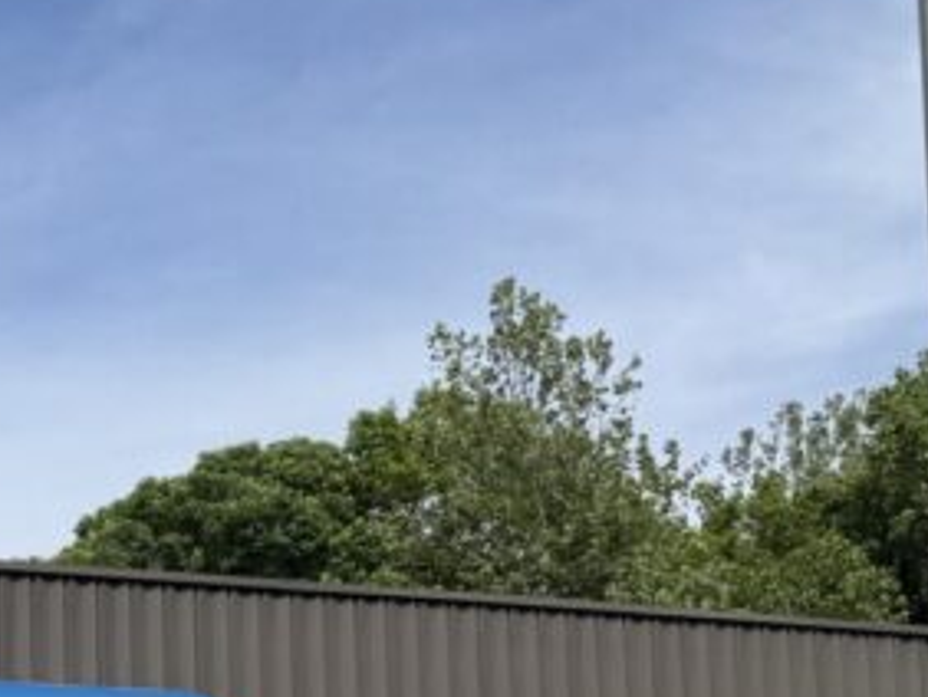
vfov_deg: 16.1
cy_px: 898
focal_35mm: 87
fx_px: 2334
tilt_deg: +6.5
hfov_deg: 19.8
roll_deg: +0.6
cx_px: -421
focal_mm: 6.76
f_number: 1.78
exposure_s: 1/6173
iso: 80
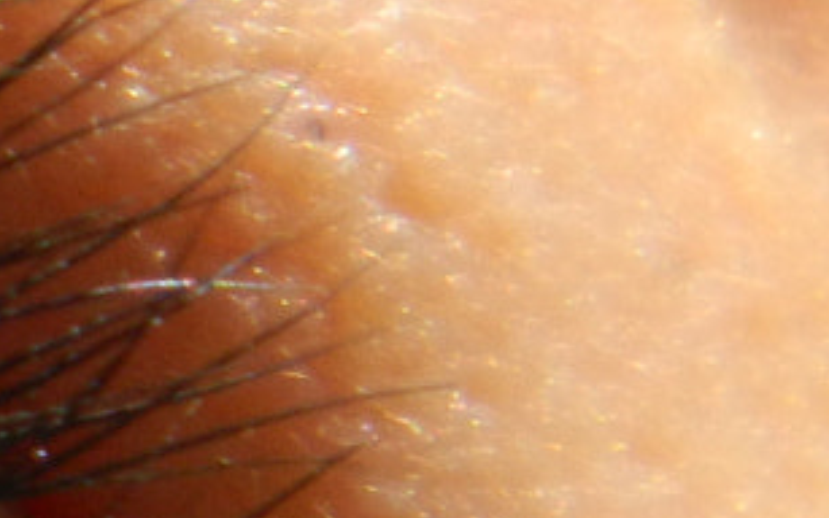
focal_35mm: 977
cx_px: -635
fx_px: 22077
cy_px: 688
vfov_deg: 1.3
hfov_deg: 2.1
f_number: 5.1
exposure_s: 1/200
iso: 80
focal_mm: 31.8
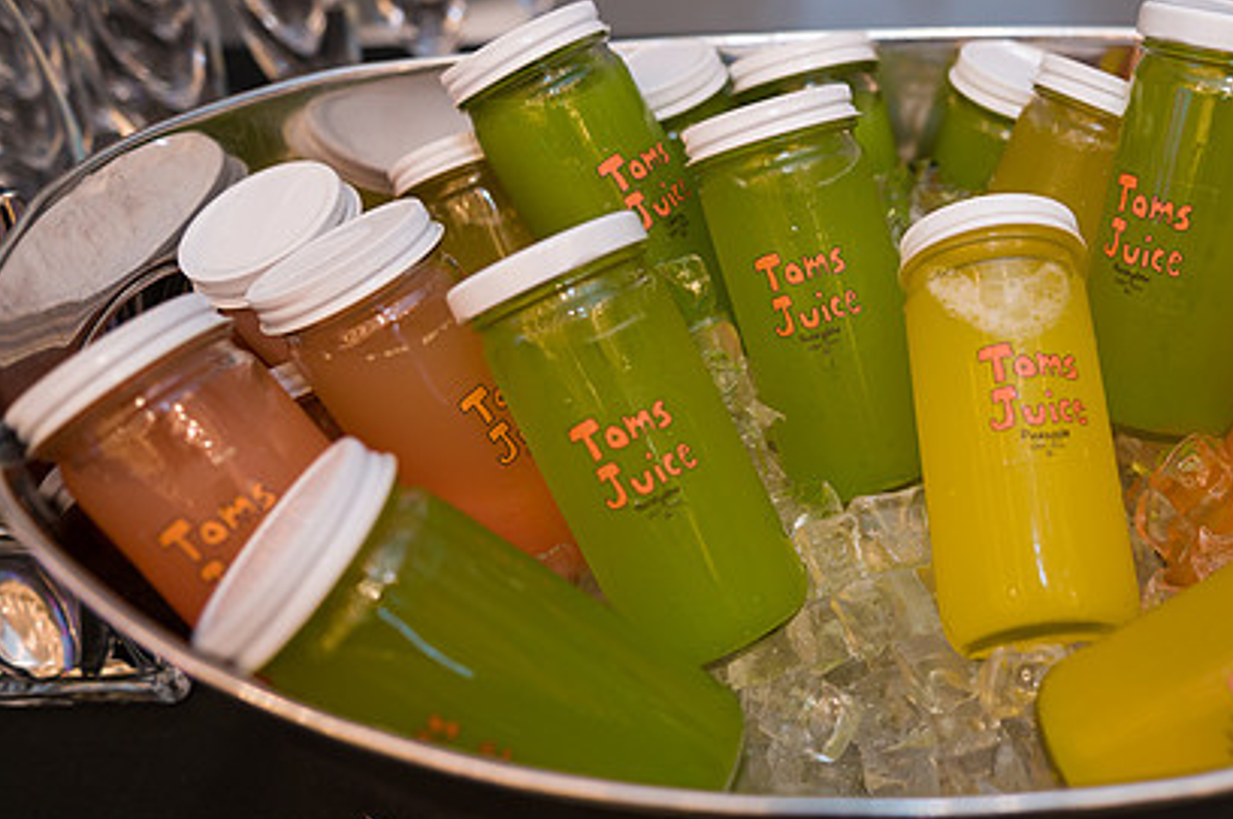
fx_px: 1266
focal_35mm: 37
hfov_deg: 50.6
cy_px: 378
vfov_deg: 35.8
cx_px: 864
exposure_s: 1/200
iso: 400
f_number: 3.2
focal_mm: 26
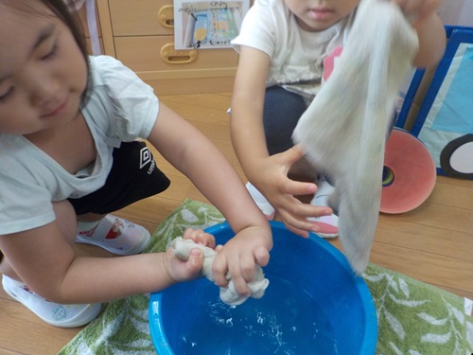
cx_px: 236
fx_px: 410
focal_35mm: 30
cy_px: 178
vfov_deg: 46.8
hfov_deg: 60.0
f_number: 3.3
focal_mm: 4.1
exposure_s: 1/30
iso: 320
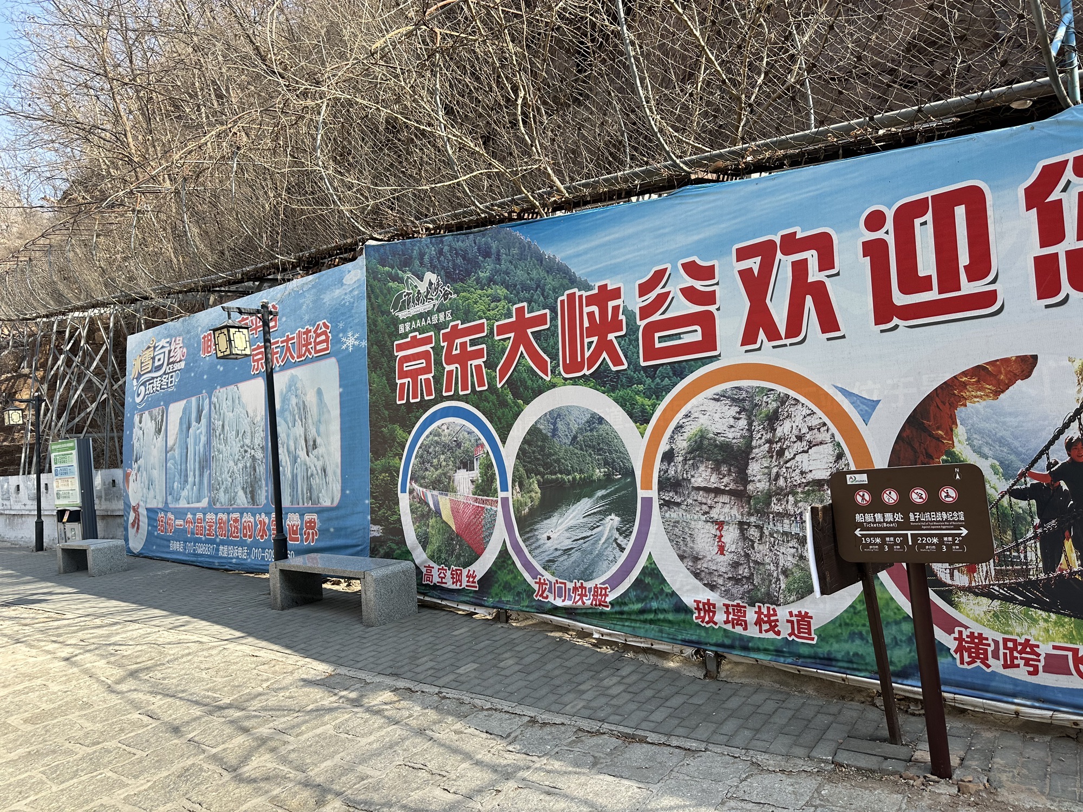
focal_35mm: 24
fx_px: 751
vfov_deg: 56.8
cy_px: 406
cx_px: 542
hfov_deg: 71.6
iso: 80
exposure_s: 1/894
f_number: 1.78
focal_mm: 6.86
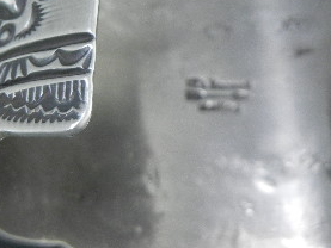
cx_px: 216
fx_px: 995
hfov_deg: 18.8
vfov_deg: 14.1
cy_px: 11
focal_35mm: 104
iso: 793
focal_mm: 8.1
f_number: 7.6
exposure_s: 1/30
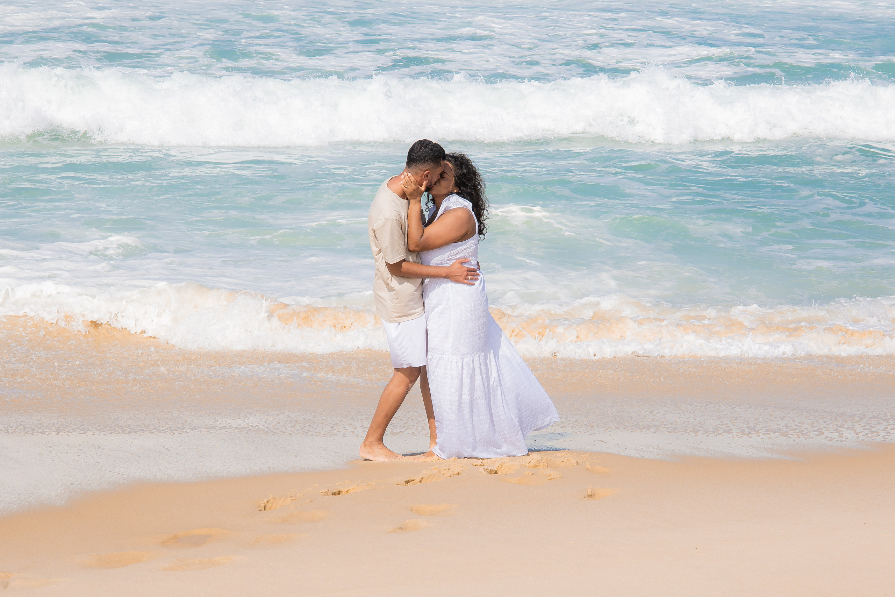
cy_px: 348
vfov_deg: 13.8
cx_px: 447
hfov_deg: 20.5
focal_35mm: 99
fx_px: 2470
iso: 160
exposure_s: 1/640
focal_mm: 56
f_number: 7.1
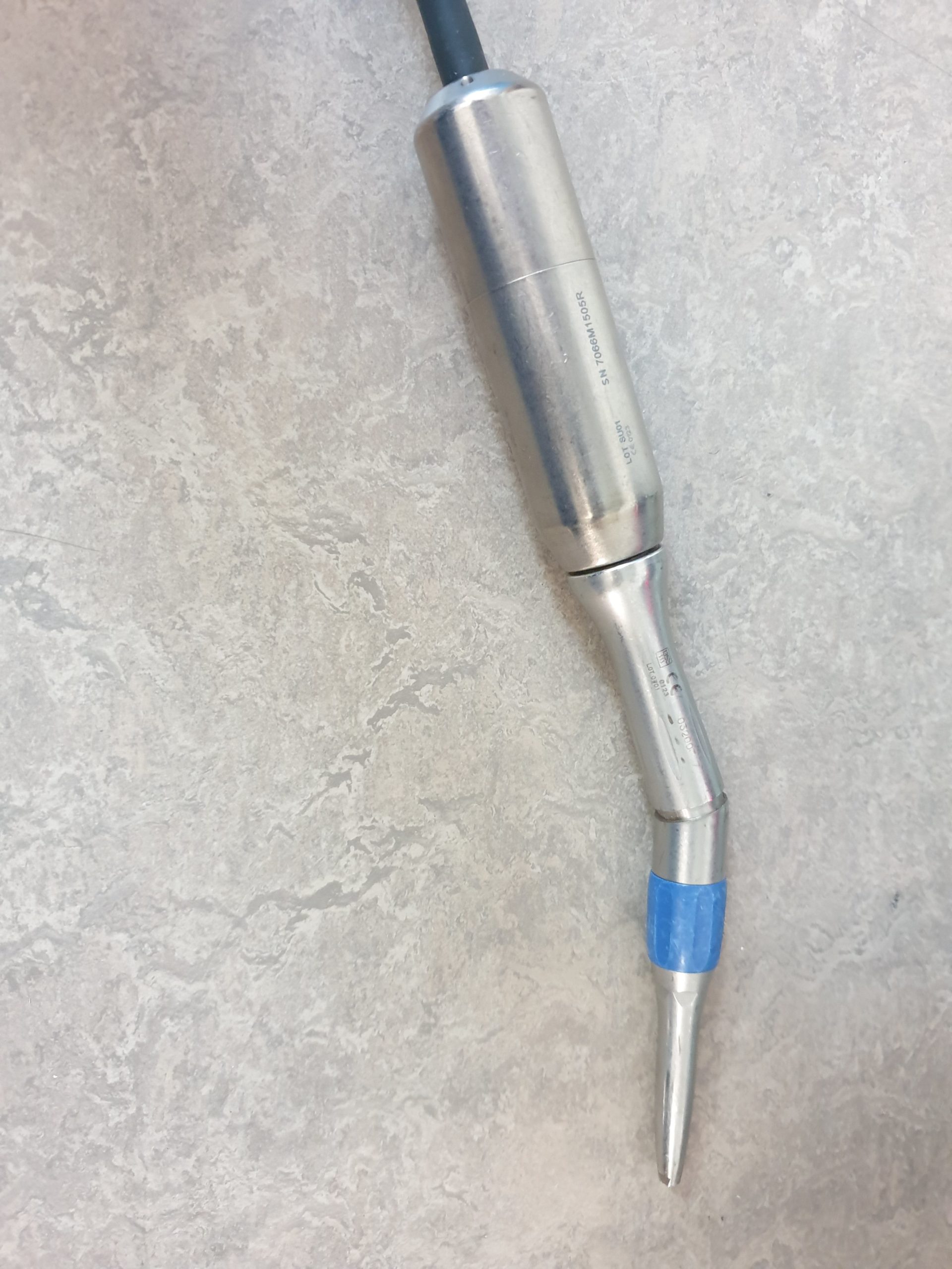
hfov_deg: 53.1
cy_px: 634
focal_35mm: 26
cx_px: 476
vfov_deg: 67.3
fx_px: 953
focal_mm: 4.3
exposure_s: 1/33
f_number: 1.5
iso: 320
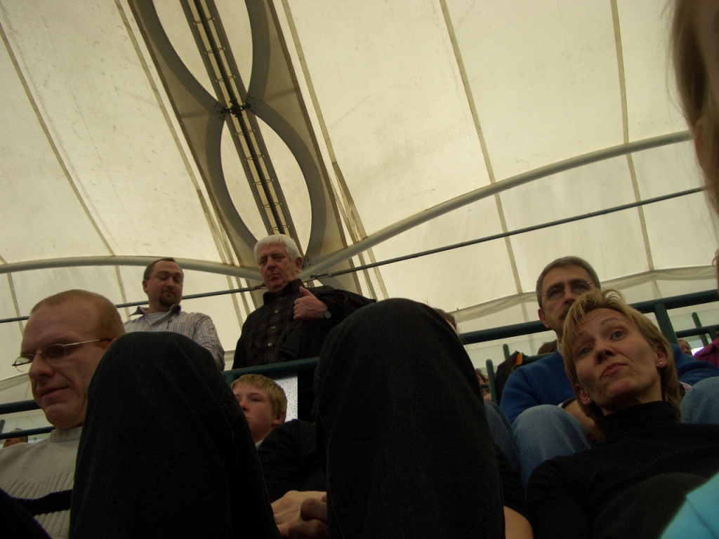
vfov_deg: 40.7
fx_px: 727
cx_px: 360
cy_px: 270
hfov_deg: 52.6
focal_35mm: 35
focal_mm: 5.8
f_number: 2.6
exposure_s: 1/200
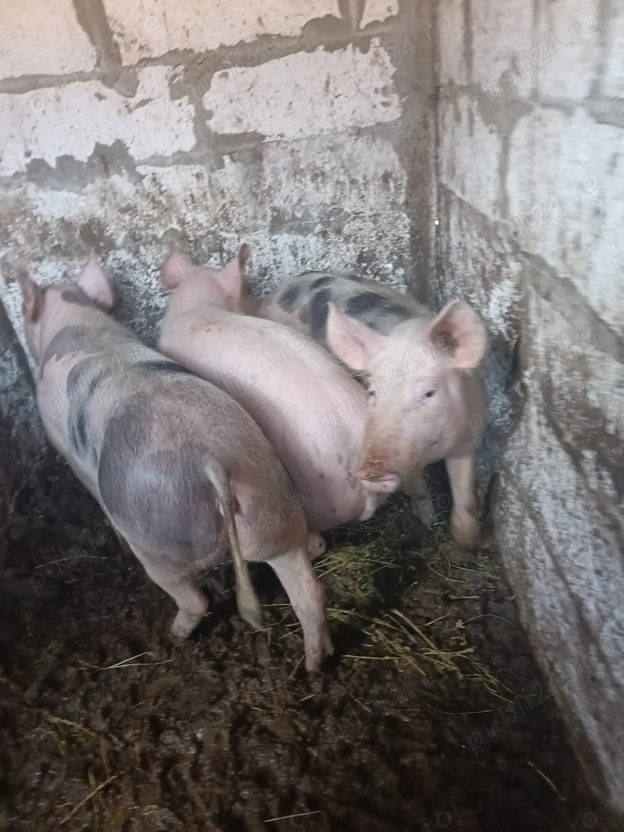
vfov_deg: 71.6
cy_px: 416
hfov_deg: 56.8
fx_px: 577
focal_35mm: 24
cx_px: 312
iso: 3634
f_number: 1.75
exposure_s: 1/33.3
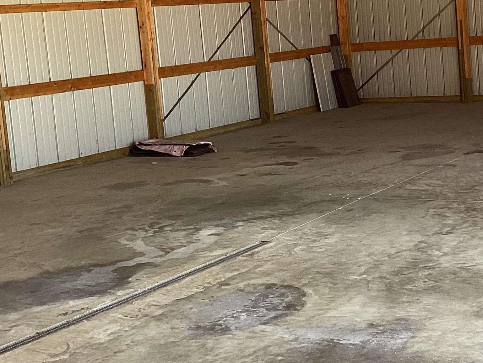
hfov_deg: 27.5
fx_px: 977
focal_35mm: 70
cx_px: 341
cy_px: 119
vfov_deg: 20.9
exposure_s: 1/100
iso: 64
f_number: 2.4
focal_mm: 3.3
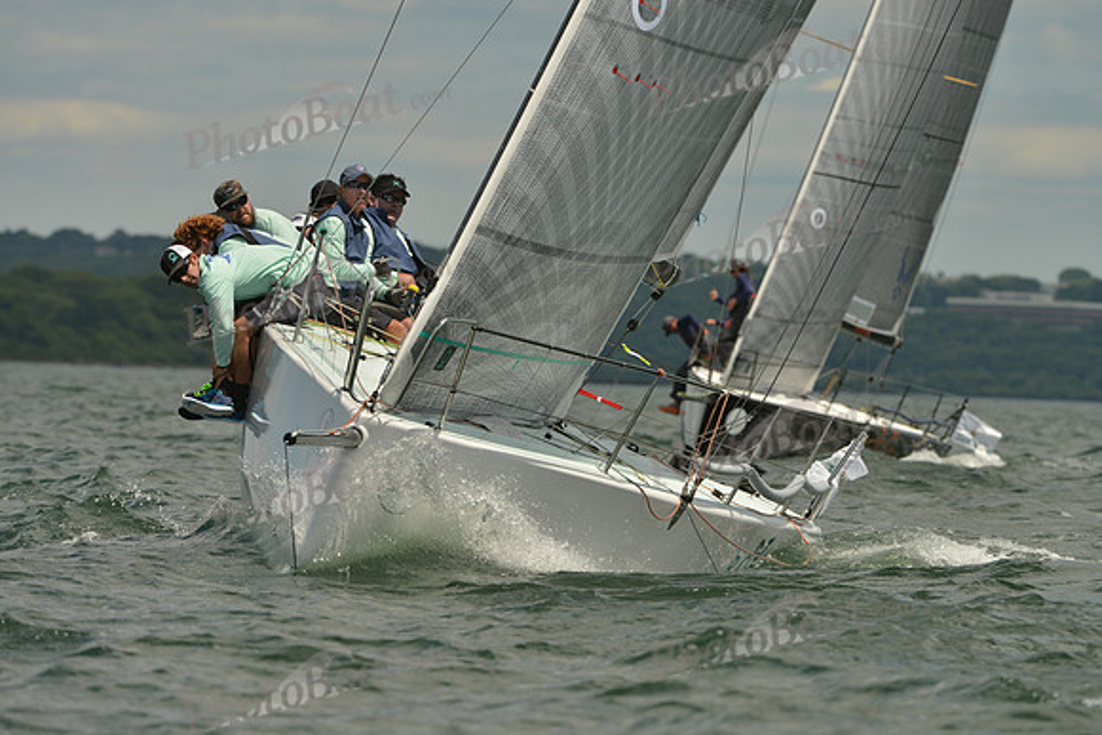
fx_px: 12247
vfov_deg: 3.4
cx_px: 551
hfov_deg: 5.2
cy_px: 368
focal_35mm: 400
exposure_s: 1/800
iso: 200
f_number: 9
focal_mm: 400
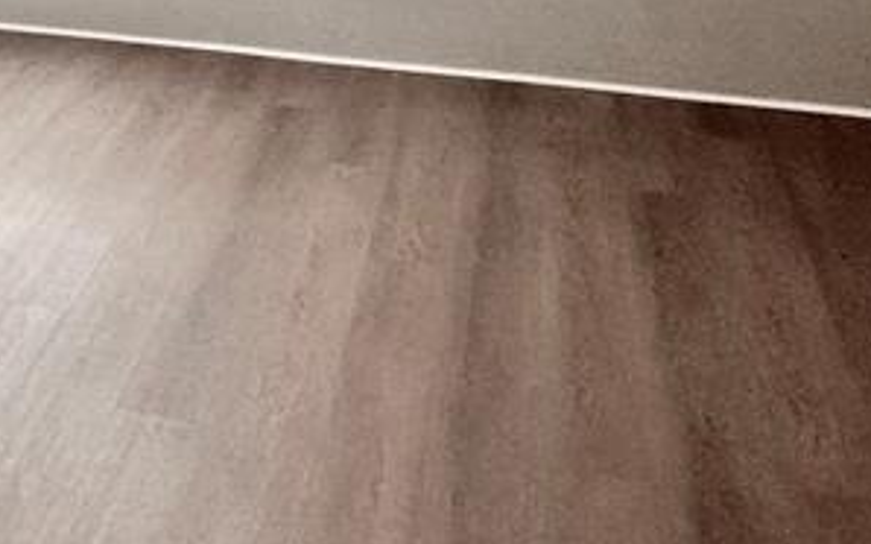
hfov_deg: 38.5
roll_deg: +0.0
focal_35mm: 51
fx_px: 1210
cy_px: -243
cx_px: 210
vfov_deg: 21.7
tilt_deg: -7.6
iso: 160
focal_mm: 2.22
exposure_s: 1/120
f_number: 2.2
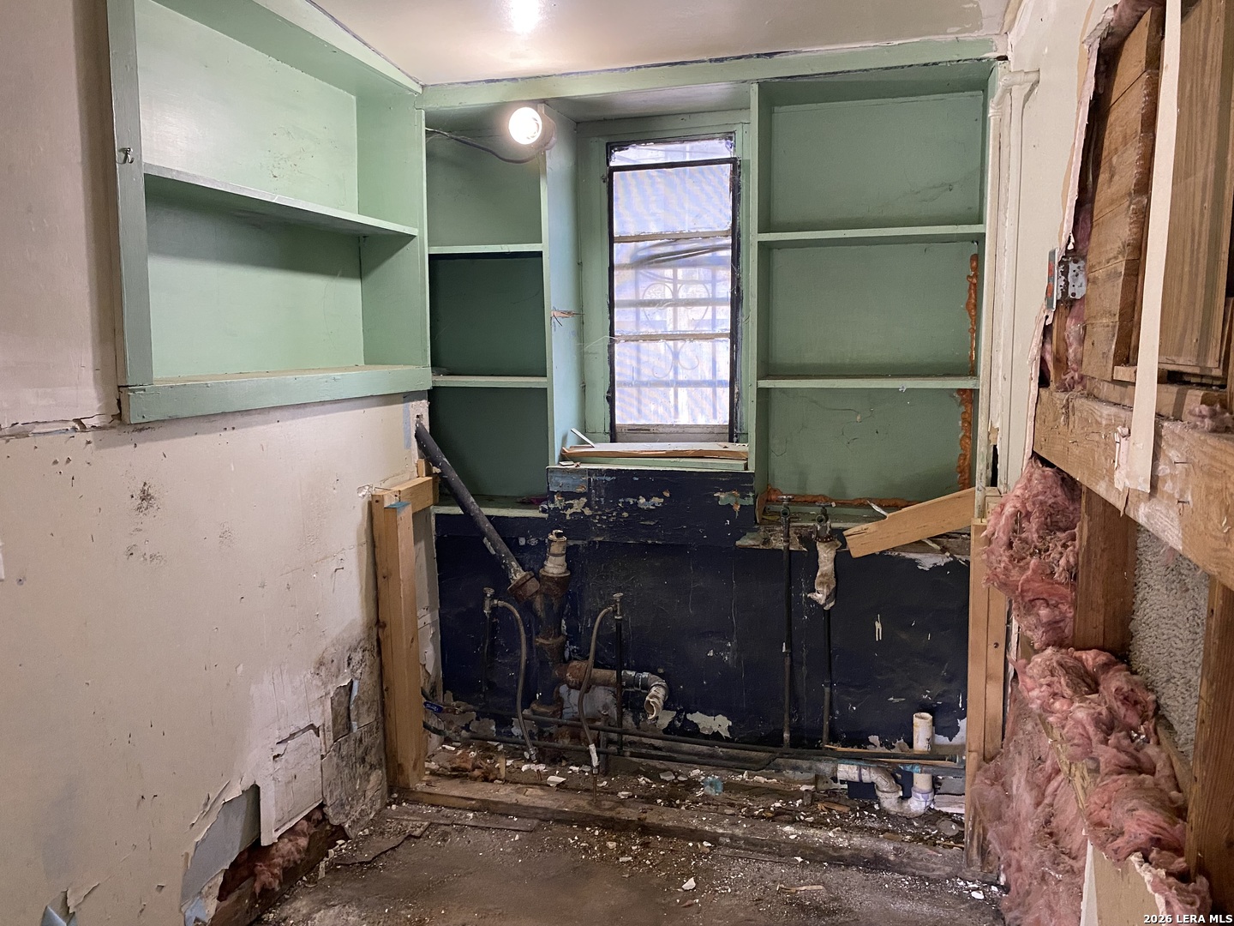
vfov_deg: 53.1
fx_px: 927
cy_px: 463
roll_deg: +1.5
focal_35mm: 26
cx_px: 617
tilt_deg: -7.8
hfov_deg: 67.3
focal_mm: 4.25
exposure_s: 1/60
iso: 500
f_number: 1.8
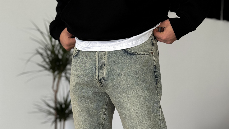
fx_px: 425
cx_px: 114
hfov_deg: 30.2
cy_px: 140
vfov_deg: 16.7
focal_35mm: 70
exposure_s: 1/160
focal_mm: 6.86
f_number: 1.8
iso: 64
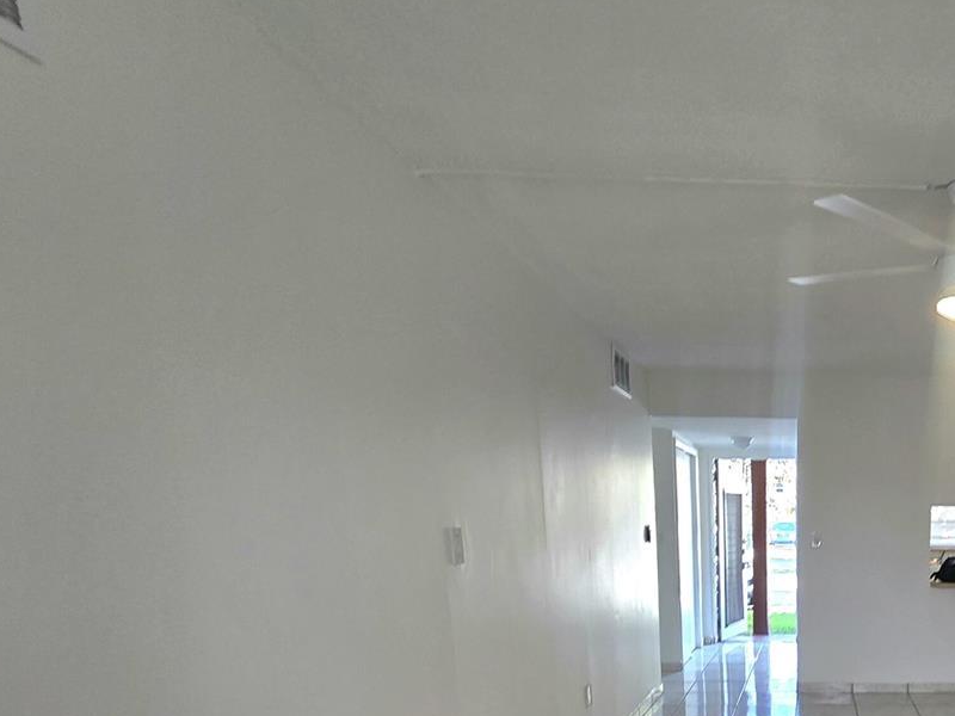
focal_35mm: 26
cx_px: 843
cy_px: 684
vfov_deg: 46.2
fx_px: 717
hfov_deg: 58.5
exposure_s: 1/60.2
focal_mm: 2.2
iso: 80
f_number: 2.2
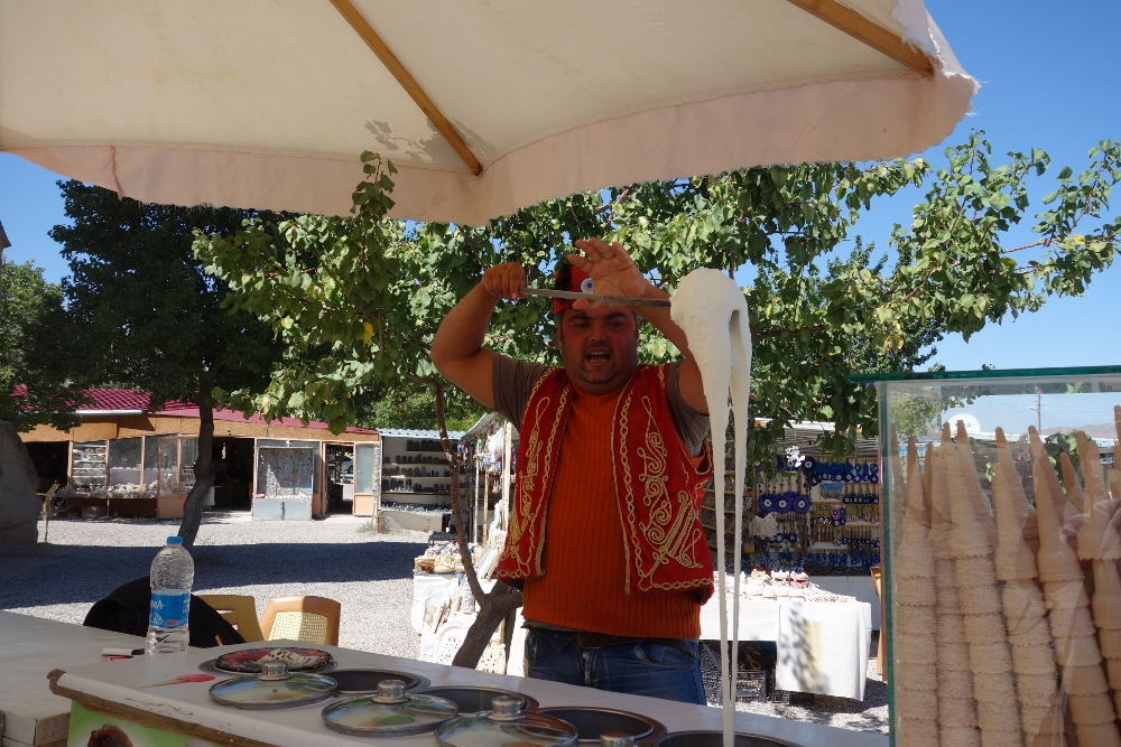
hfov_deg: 58.7
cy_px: 374
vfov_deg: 41.1
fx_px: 997
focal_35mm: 32
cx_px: 560
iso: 125
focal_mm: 11.75
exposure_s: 1/400
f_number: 5.6
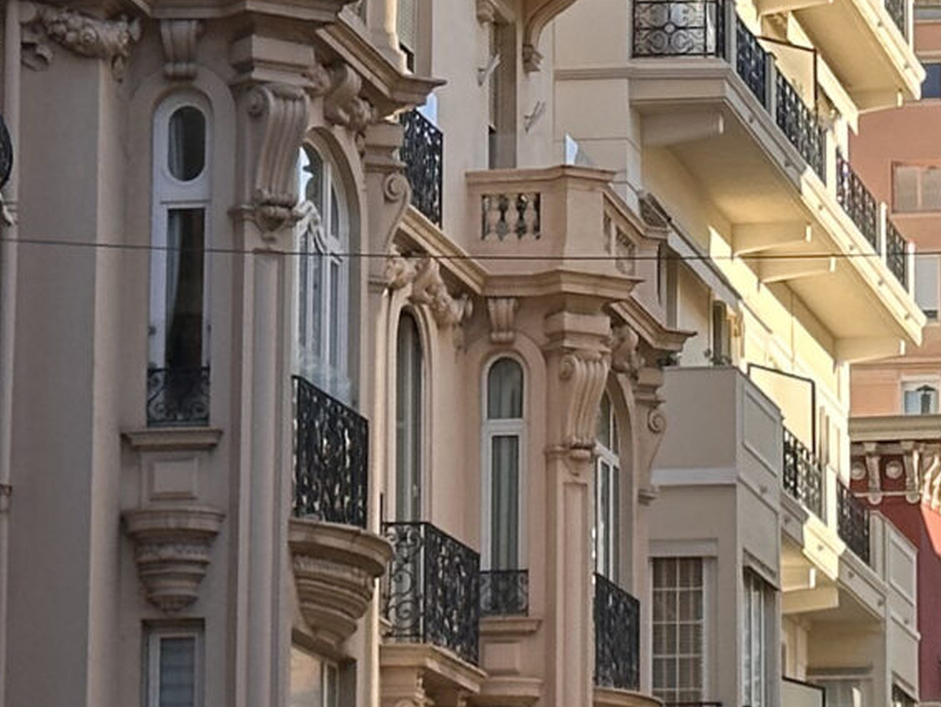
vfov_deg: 6.8
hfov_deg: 9.1
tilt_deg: +11.0
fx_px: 5901
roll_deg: +0.4
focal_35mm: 217
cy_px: 125
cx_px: 680
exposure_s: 1/1565
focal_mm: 6.86
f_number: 1.78
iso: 64
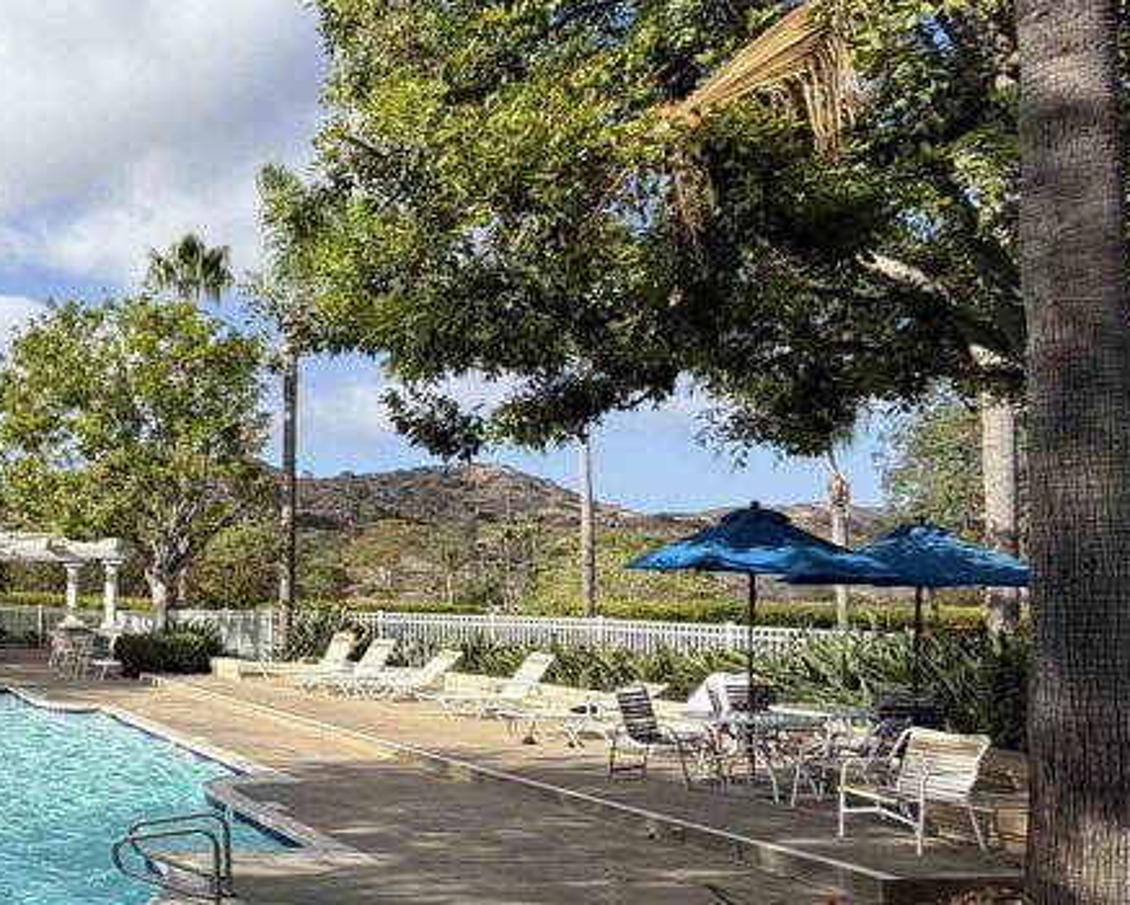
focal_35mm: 32
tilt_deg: +2.3
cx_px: -140
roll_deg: -1.3
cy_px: 535
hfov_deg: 42.4
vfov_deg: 45.6
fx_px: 1071
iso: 25
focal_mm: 2.22
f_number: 2.2
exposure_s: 1/770
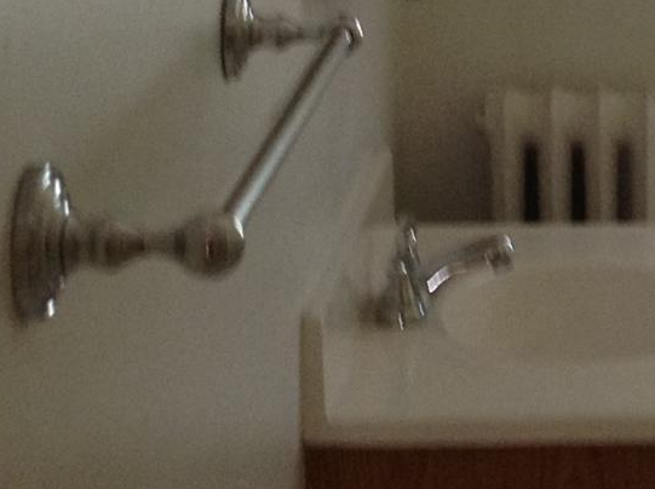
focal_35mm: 125
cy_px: 14
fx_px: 2362
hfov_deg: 15.3
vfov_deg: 11.7
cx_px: 748
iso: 80
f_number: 2.4
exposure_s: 1/24
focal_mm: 3.3
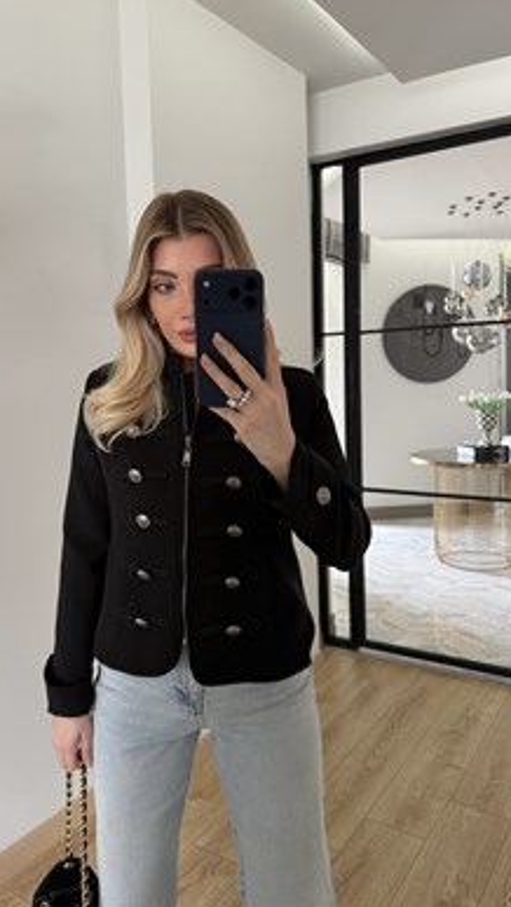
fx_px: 650
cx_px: 216
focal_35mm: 27
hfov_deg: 42.8
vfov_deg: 69.8
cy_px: 443
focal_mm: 6.76
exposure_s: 1/60
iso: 250
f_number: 1.78
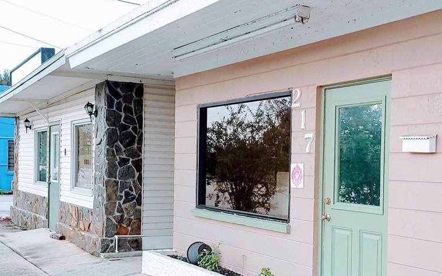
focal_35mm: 51
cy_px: 172
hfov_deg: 39.1
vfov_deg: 25.3
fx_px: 614
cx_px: 292
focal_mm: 4.23
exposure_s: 1/191
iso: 50
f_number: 1.5
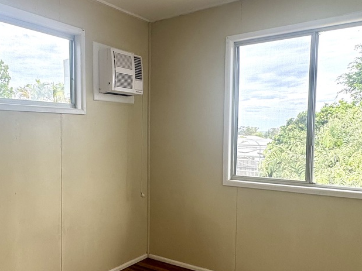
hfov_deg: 51.9
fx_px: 355
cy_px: 155
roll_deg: +0.0
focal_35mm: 34
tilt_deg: -3.3
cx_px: 95
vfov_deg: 41.7
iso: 40
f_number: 2.2
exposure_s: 1/139
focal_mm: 2.22
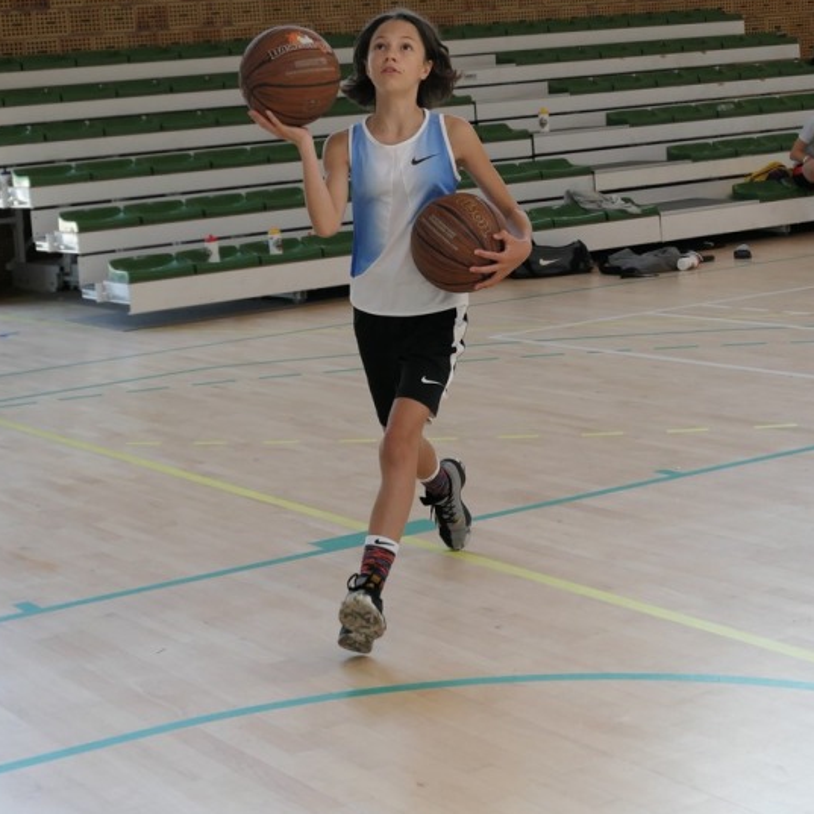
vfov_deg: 21.9
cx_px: 374
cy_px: 293
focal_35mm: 79
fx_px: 2102
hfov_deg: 21.9
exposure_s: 1/500
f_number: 2.8
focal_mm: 20.4
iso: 800
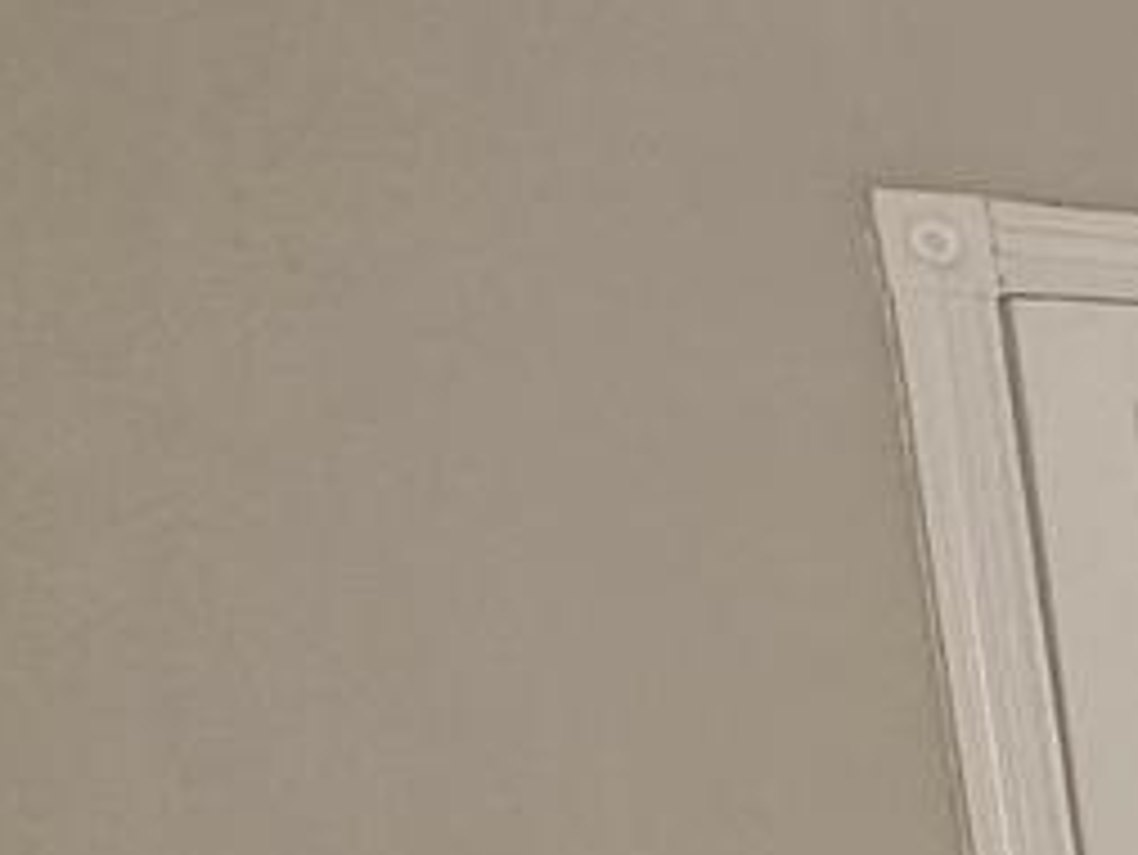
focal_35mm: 74
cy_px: 1084
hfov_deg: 13.9
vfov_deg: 18.6
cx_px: 2933
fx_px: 2434
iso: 100
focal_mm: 2.2
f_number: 2.2
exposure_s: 1/60
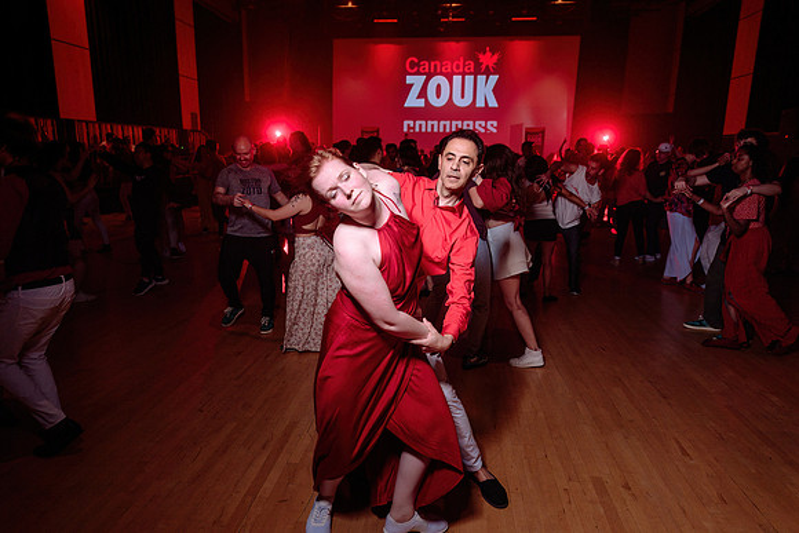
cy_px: 267
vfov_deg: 52.3
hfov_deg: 72.6
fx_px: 543
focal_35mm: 24
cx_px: 395
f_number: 2.8
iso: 800
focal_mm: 24
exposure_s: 1/60
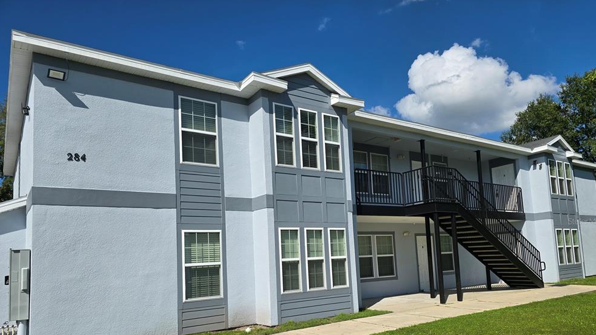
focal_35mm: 26
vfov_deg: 43.8
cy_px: 221
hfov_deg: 71.9
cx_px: 295
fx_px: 411
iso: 12
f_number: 1.7
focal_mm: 6.3
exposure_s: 1/1343
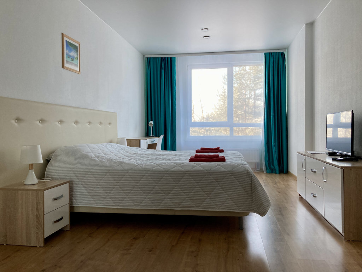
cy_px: 136
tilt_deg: -1.6
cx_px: 181
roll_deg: +0.8
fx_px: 293
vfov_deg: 49.7
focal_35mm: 28
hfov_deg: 63.4
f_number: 1.8
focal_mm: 3.99
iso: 80
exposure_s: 1/66
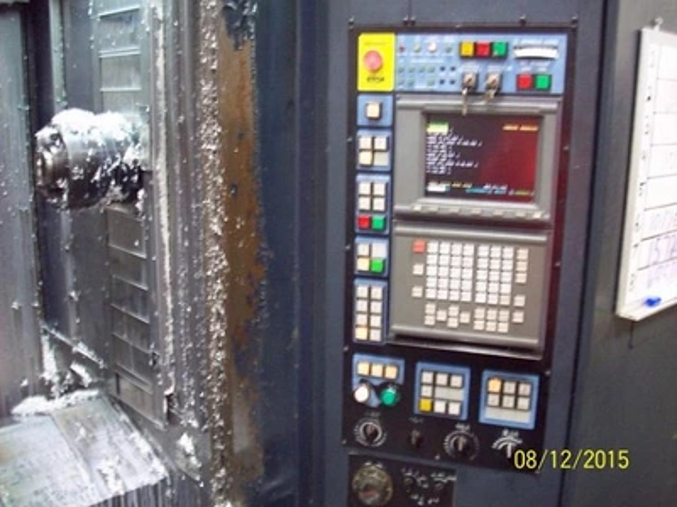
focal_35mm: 37
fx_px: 724
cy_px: 254
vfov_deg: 38.7
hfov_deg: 50.1
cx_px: 338
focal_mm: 6.2
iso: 200
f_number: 2.8
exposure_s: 1/8
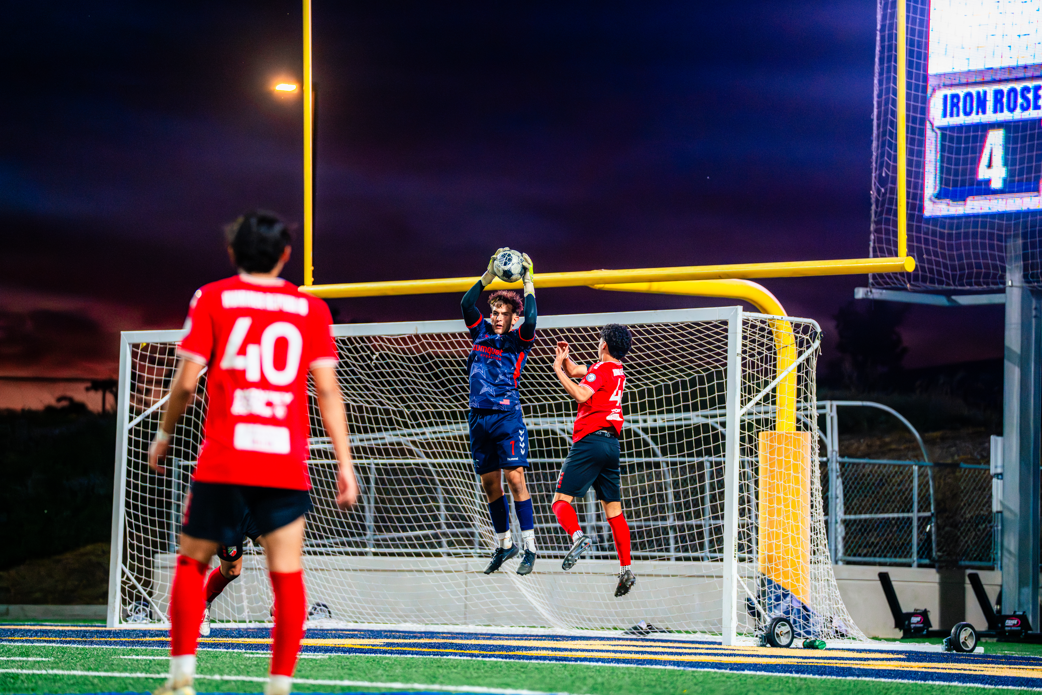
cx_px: 521
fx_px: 4833
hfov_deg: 12.3
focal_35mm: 167
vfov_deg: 8.2
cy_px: 348
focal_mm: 167
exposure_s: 1/1000
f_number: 2.8
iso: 4000
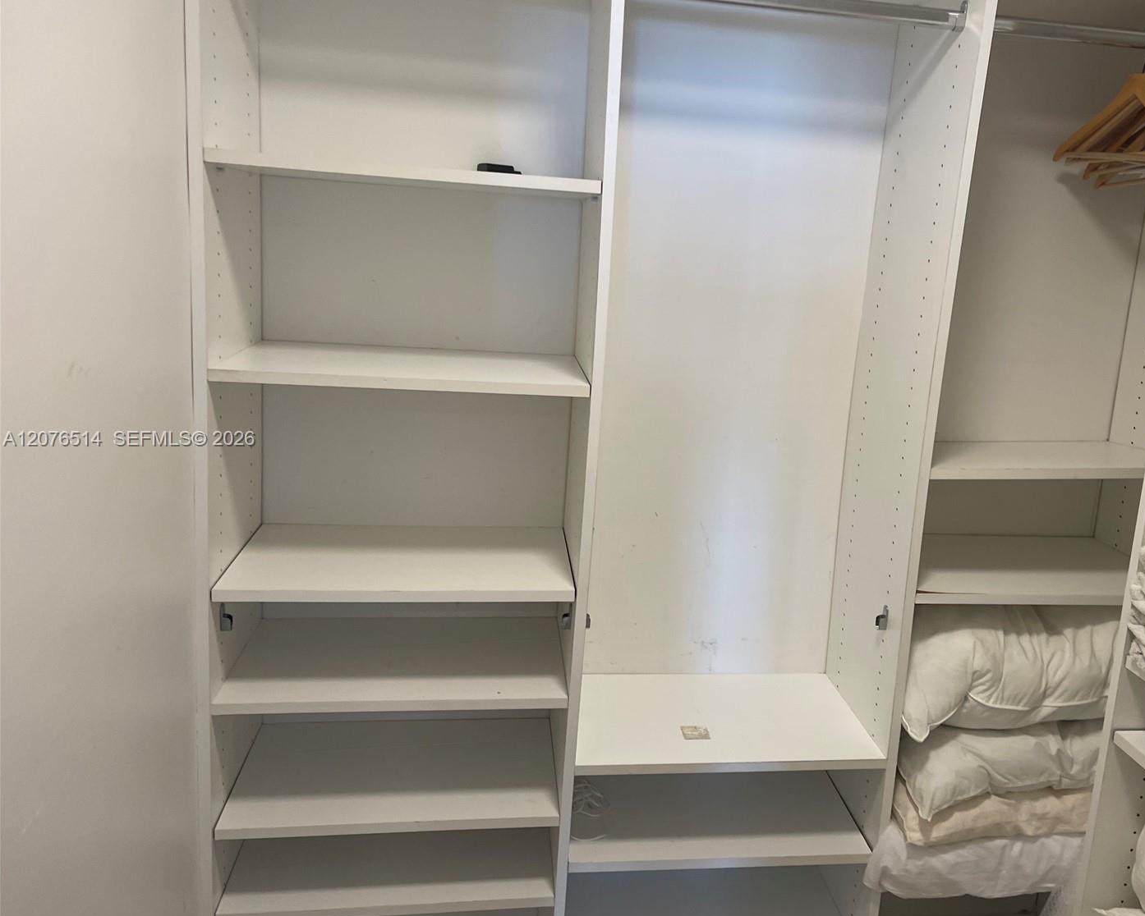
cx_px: 656
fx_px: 949
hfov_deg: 61.9
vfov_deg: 51.5
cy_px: 440
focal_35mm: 28
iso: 100
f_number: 1.6
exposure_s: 1/120
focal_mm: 5.1
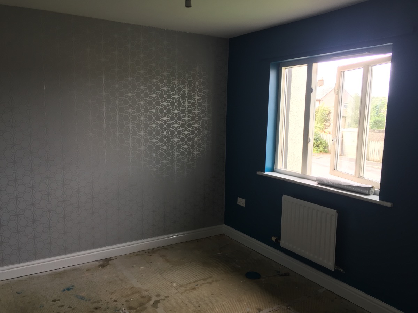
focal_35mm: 29
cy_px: 156
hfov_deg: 61.7
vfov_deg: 48.2
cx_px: 209
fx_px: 350
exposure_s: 1/33
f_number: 2.2
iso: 32
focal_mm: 4.15
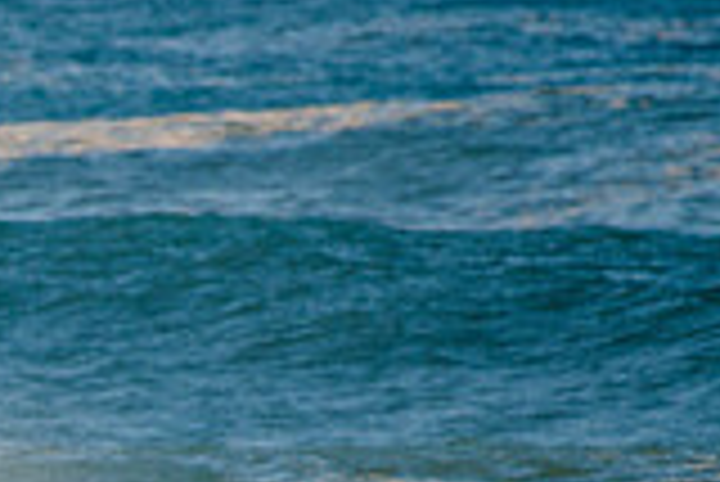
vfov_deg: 0.8
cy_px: 822
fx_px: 36192
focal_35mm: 1808
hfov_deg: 1.1
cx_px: -342
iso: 160
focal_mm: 500
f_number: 5.6
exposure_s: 1/1600
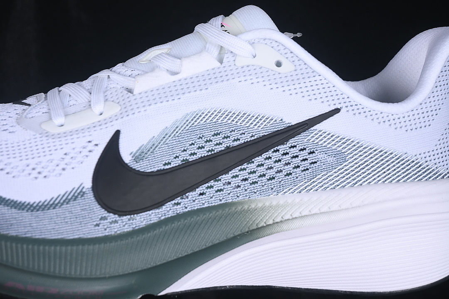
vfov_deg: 18.2
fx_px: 935
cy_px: 150
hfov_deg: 27.0
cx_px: 224
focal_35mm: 75
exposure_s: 1/80
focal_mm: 50
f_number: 7.1
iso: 160
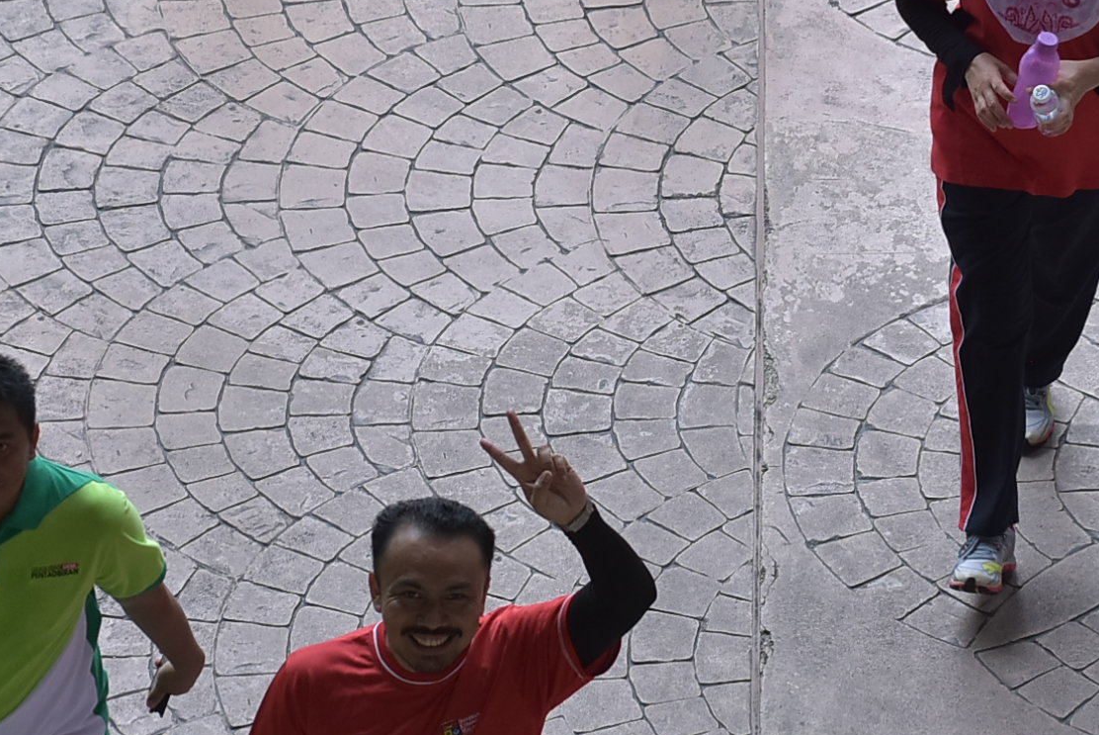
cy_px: 219
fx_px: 6904
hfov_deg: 9.1
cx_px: 445
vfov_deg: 6.1
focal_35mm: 226
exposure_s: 1/320
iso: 400
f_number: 4.5
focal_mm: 56
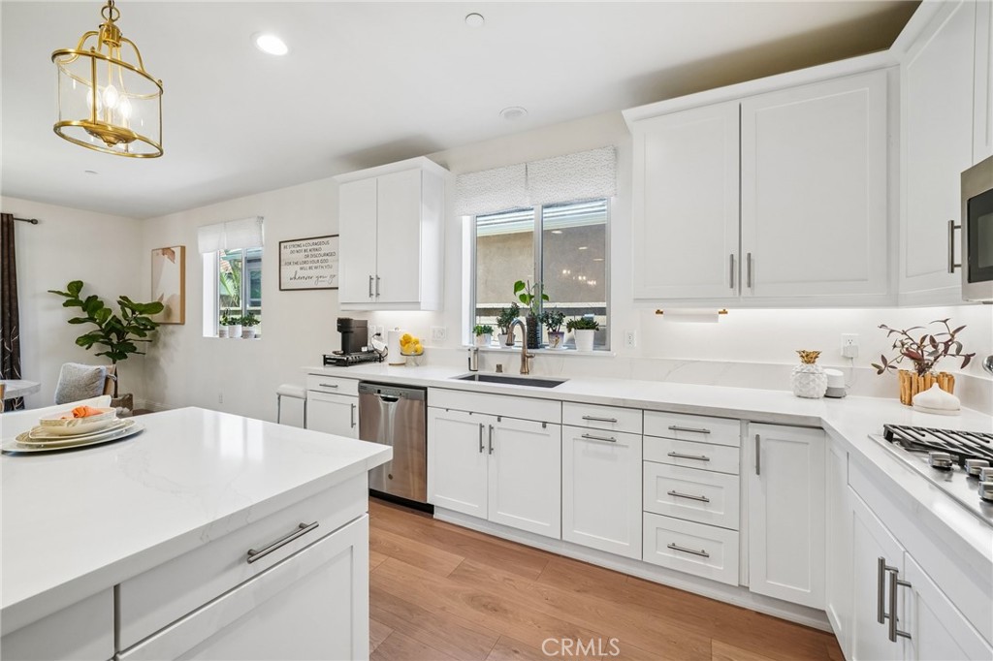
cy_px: 330
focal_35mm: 14
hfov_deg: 104.3
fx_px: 386
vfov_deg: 81.2
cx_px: 496
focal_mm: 14
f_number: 8
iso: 250
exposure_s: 1/30
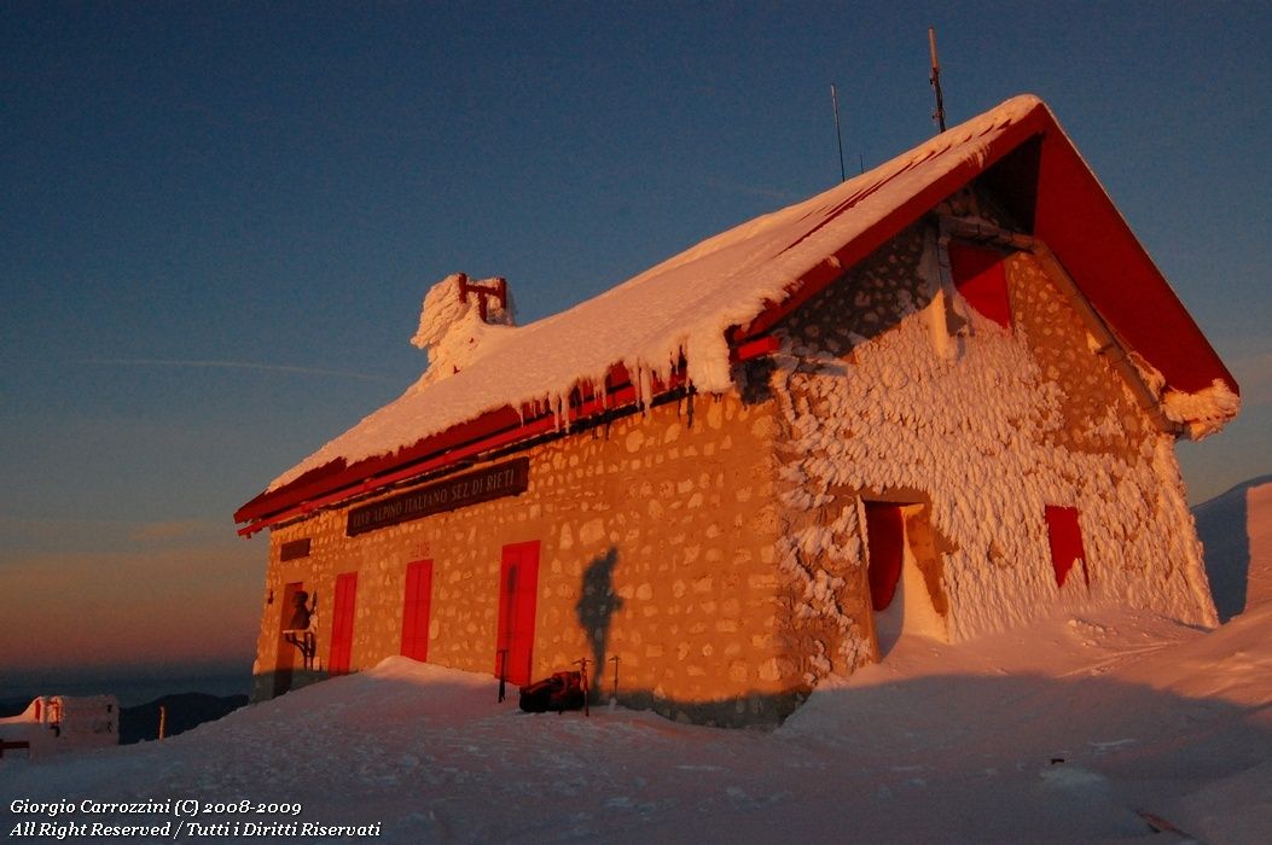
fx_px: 1218
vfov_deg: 38.3
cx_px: 636
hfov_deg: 55.2
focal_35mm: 34
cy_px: 422
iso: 1600
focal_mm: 23
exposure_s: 1/1000
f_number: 9
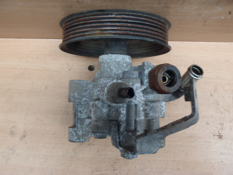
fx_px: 256
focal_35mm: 38
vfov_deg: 37.7
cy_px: 88
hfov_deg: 49.0
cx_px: 116
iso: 200
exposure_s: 1/6
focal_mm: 6.83
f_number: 4.6
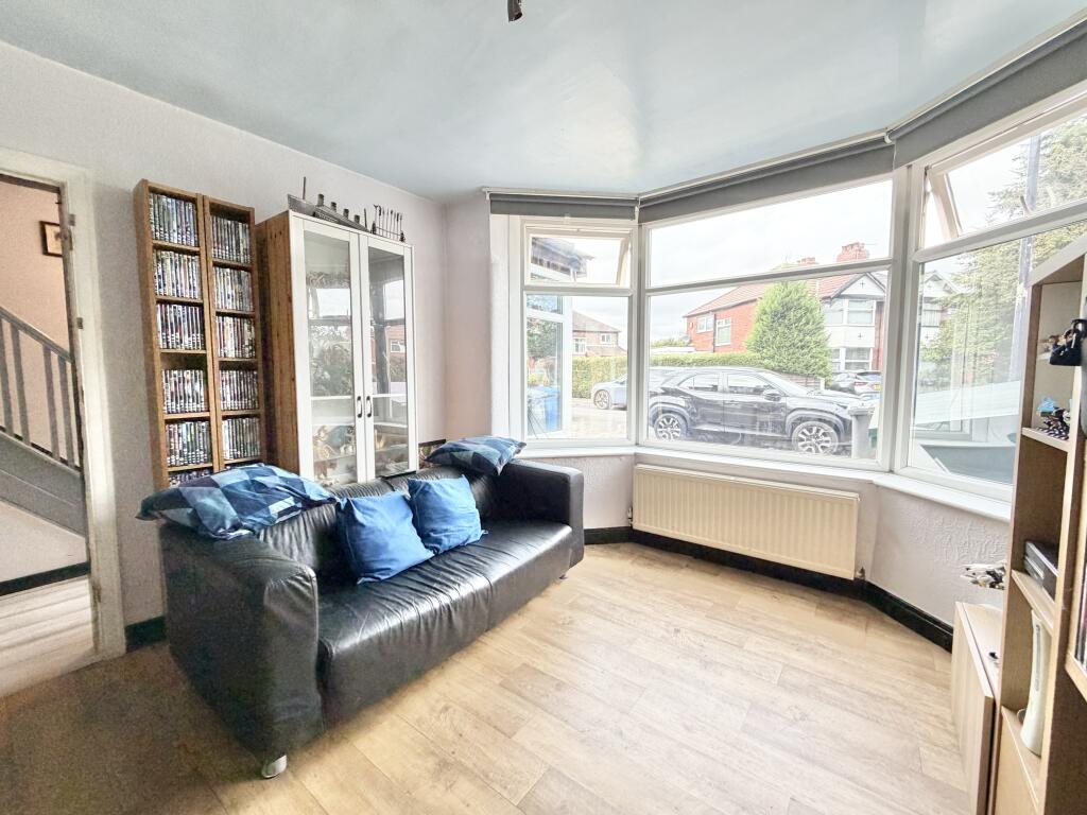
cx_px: 544
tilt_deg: -3.9
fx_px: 440
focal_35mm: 14
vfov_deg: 85.7
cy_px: 408
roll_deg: +0.3
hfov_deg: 102.1
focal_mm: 2.22
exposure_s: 1/121
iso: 320
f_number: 2.2
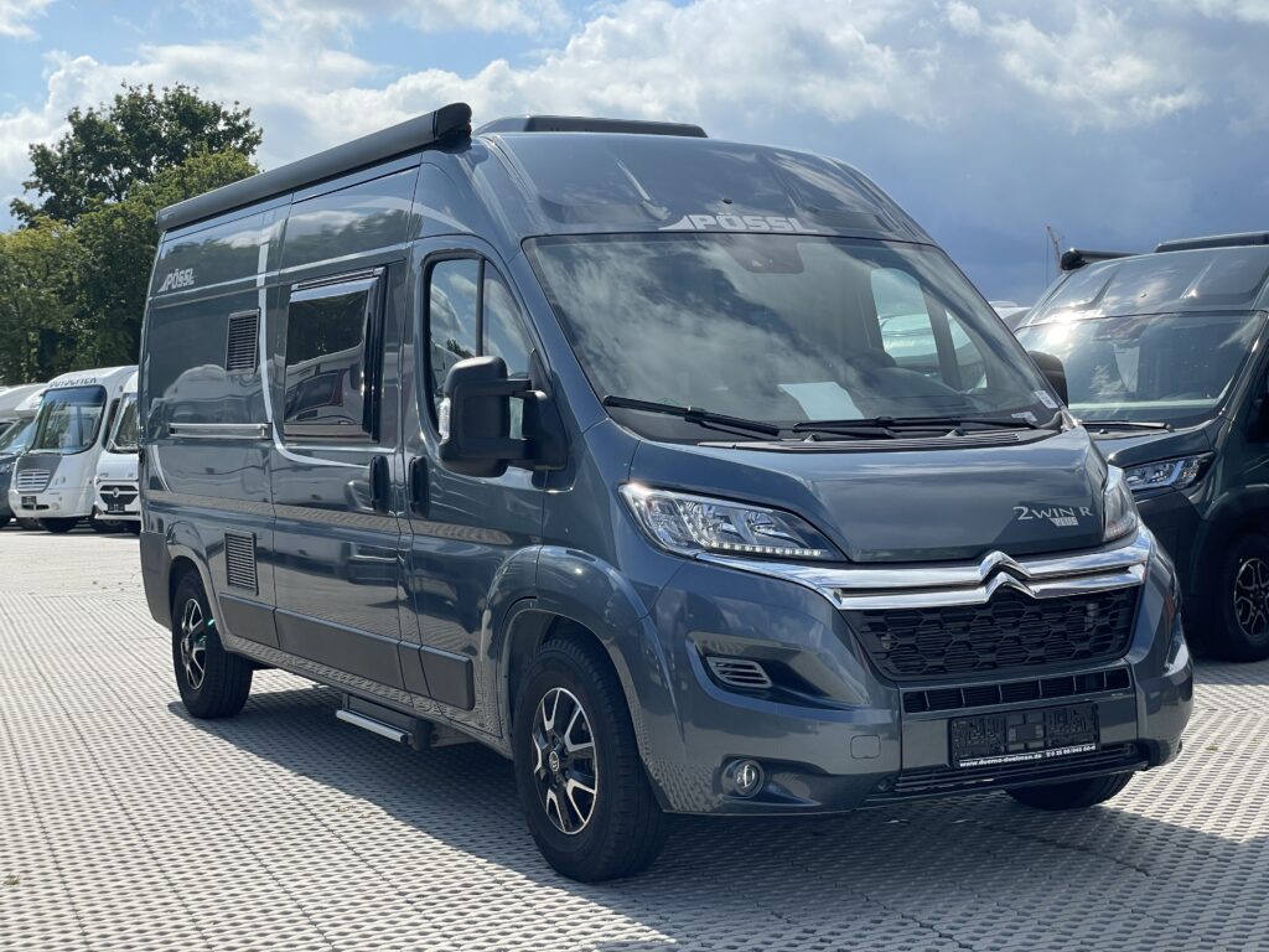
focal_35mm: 52
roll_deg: +0.3
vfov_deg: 28.0
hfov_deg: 36.8
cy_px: 476
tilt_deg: -1.7
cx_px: 634
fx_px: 1906
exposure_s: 1/1776
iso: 25
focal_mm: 6
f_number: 2
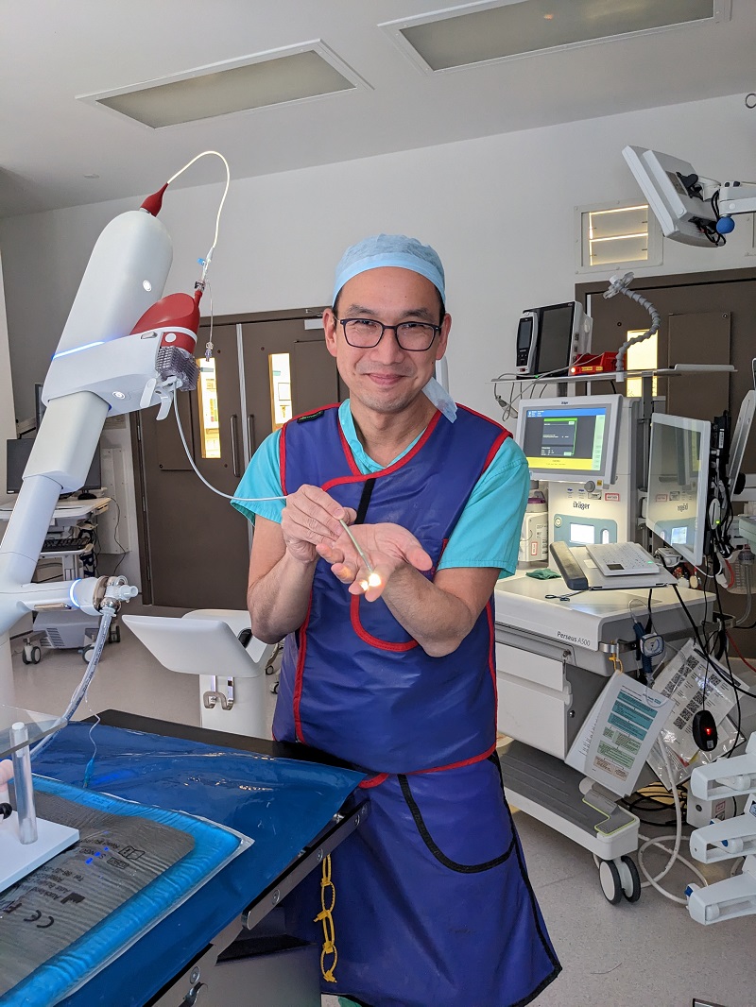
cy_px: 504
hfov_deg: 51.4
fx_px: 786
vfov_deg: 65.3
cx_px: 378
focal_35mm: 27
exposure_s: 1/25
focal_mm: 4.38
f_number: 1.73
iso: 250
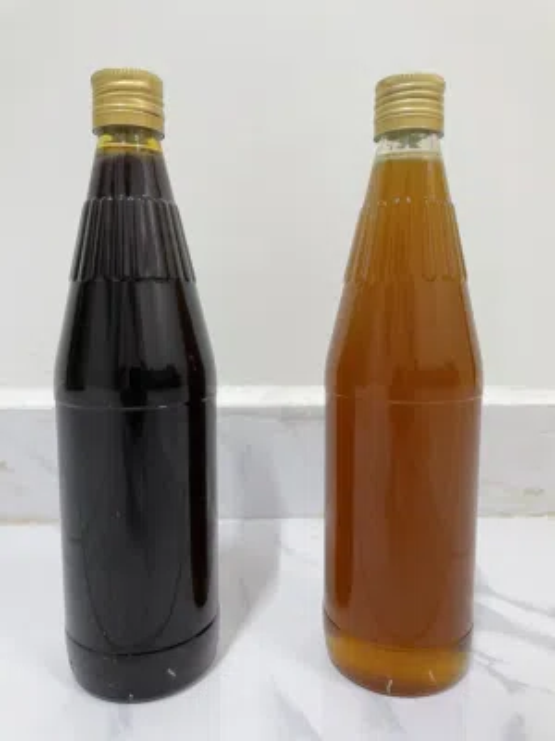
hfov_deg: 53.1
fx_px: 556
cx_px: 278
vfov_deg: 67.3
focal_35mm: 26
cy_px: 370
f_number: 1.6
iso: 160
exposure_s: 1/50
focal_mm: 4.2
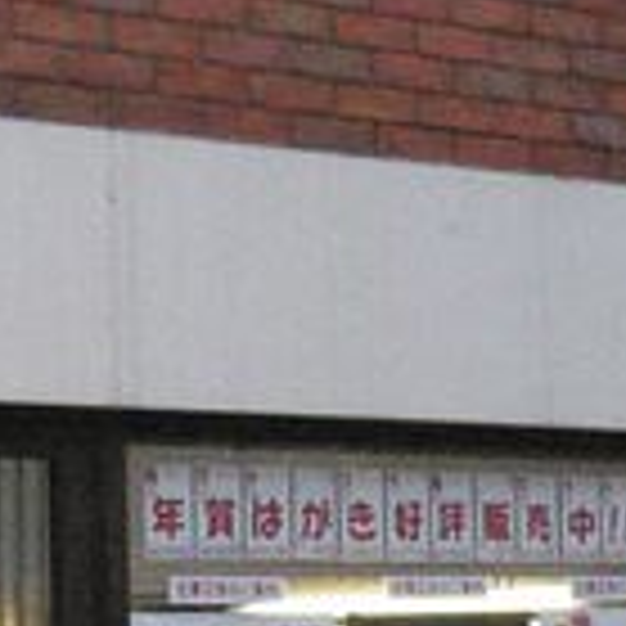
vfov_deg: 10.2
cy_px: 558
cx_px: 194
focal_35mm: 171
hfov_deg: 10.2
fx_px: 3499
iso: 400
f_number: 2.8
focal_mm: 5.8
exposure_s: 1/60
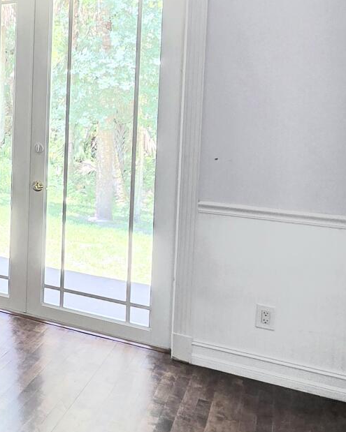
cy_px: 124
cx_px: -168
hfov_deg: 26.7
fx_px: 525
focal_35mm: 41
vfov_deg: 43.8
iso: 160
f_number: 2.2
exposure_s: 1/60.2
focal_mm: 2.2
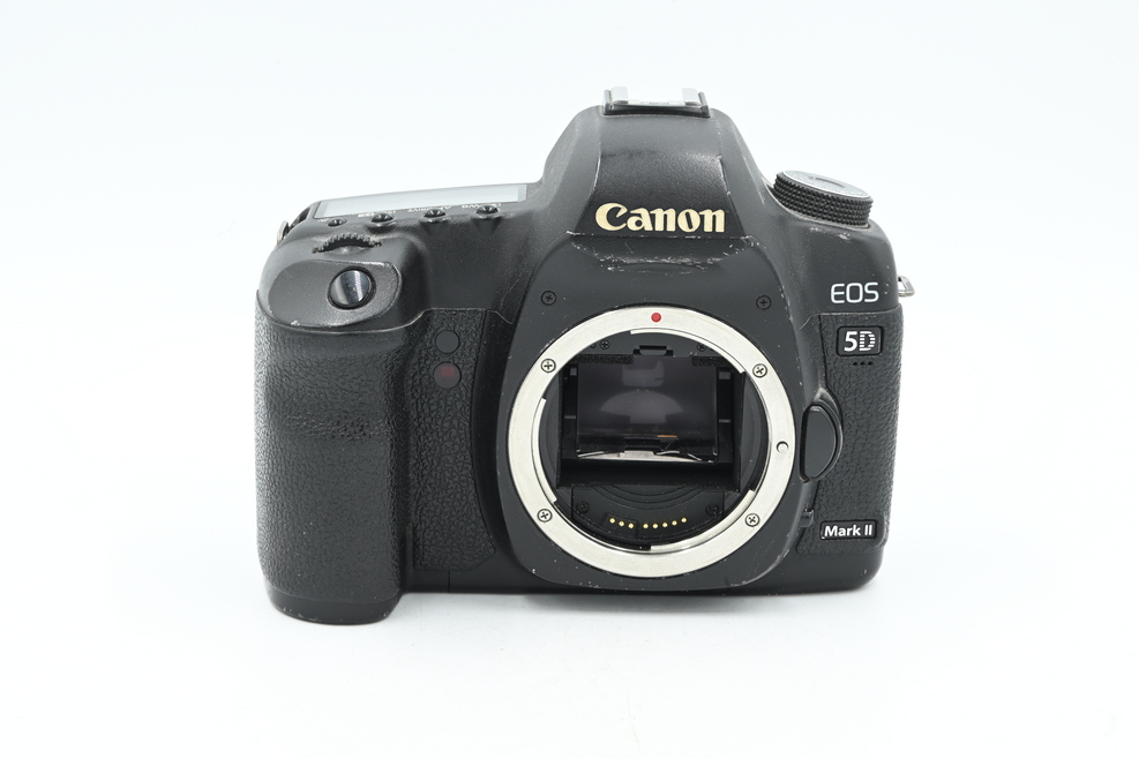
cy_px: 378
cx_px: 570
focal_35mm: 76
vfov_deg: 17.9
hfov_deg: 26.7
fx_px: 2404
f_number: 16
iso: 200
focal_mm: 75
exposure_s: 1/13
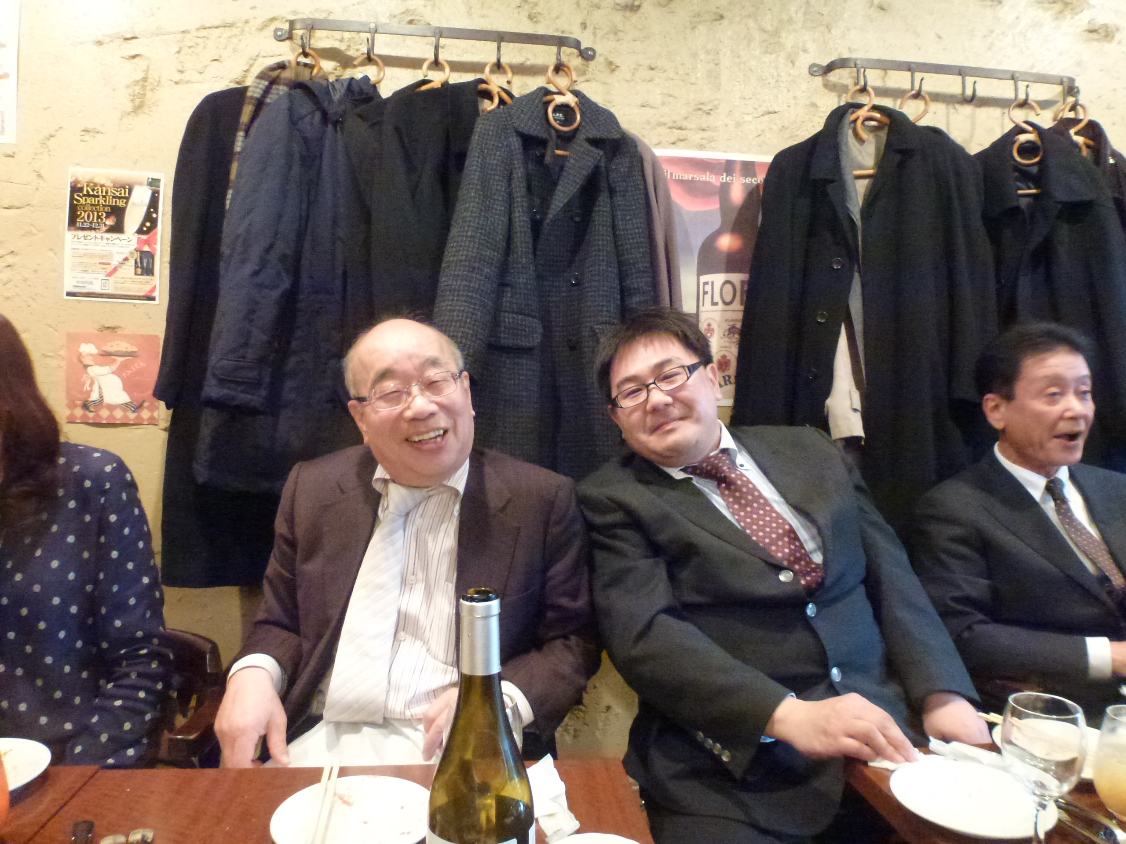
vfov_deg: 56.8
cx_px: 563
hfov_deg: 71.6
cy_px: 422
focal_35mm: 24
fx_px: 781
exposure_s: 1/15
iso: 800
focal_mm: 4.3
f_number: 3.3
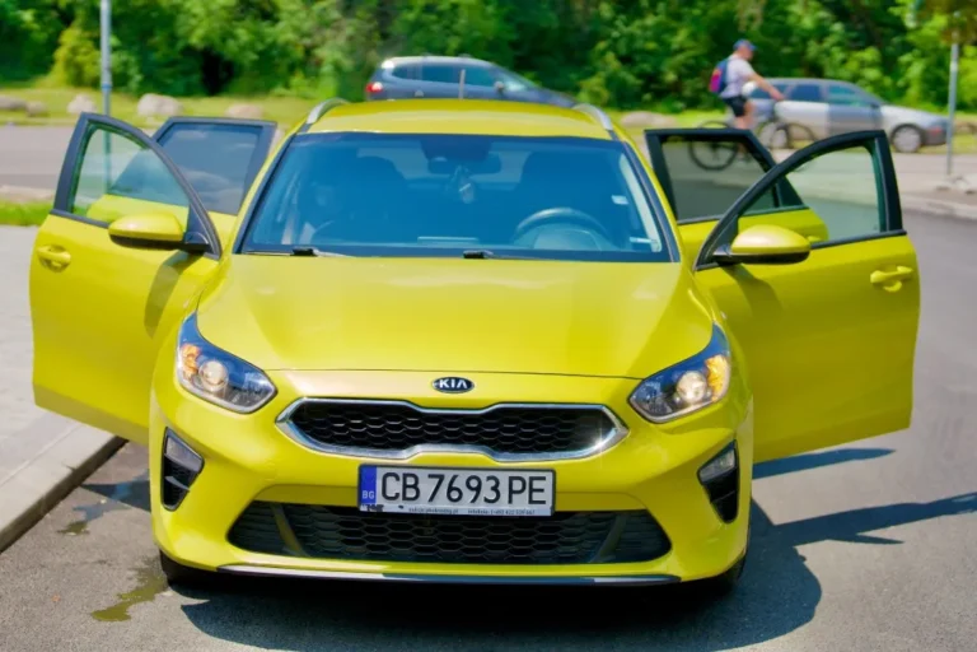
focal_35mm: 75
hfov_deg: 27.0
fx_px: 2035
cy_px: 326
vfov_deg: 18.2
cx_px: 488
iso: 100
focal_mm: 50
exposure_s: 1/8000
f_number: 1.8
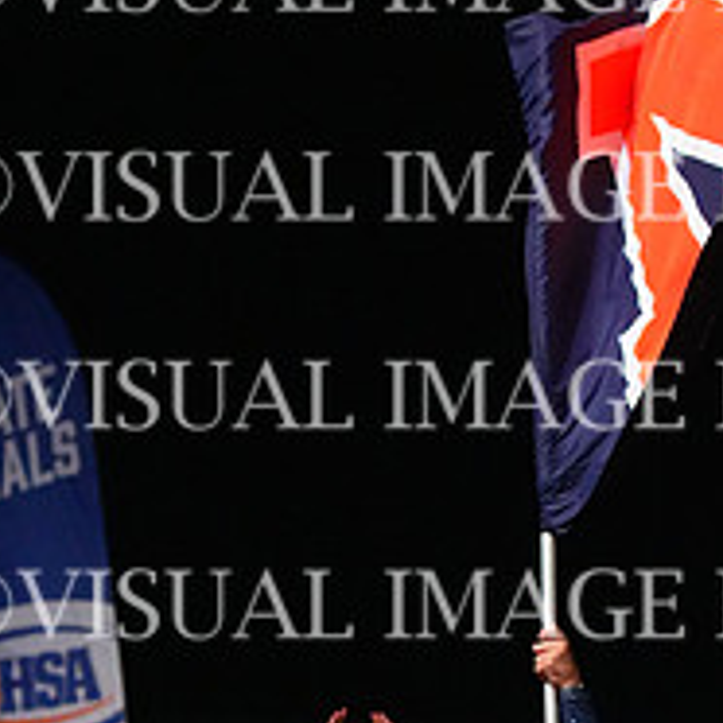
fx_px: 9405
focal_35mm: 398
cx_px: 690
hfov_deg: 4.4
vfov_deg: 4.4
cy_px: 917
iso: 16000
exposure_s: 1/1250
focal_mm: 150
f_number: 5.6
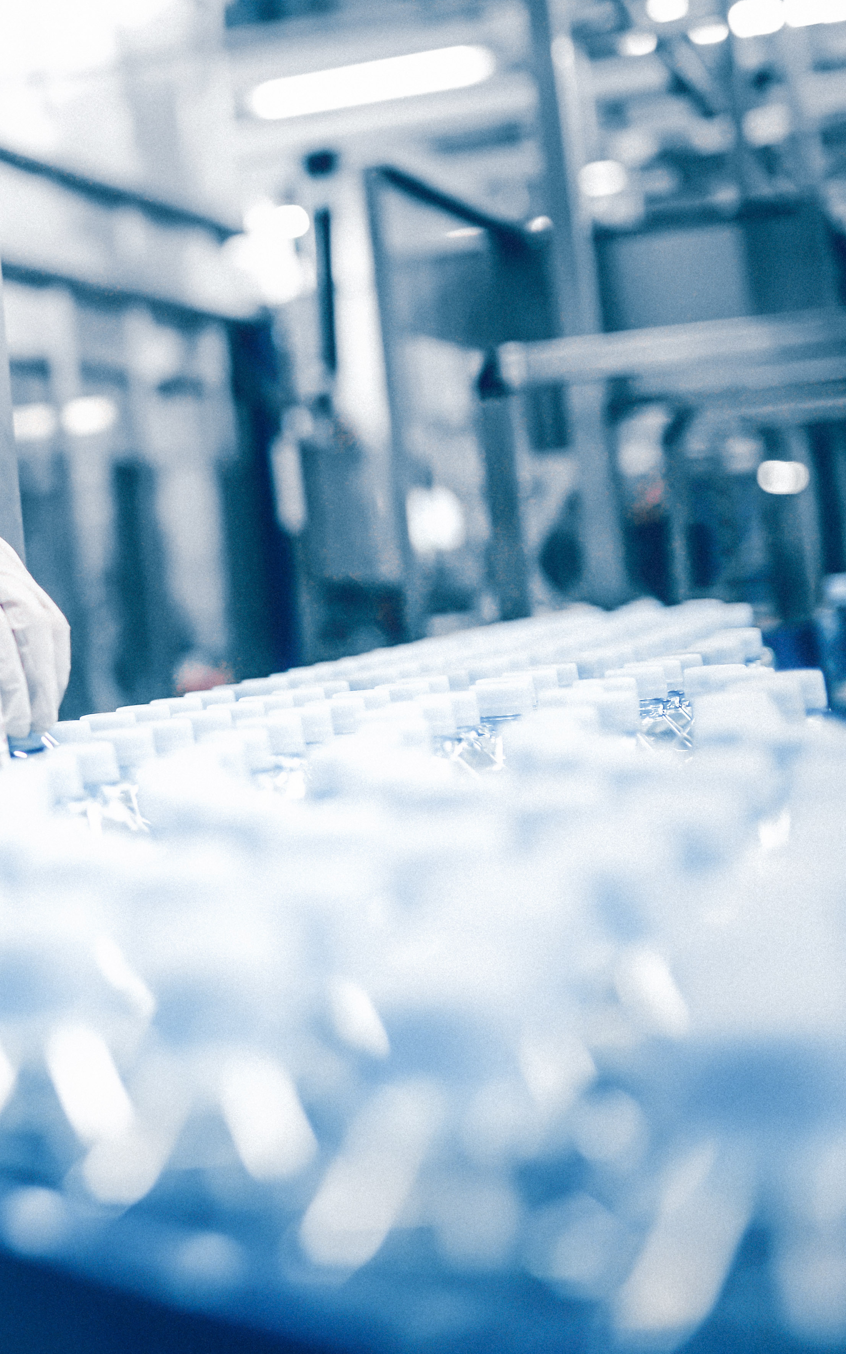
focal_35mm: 74
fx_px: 2730
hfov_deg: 16.5
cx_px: -311
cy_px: 509
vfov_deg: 27.8
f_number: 1.8
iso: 640
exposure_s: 1/250
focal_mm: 35
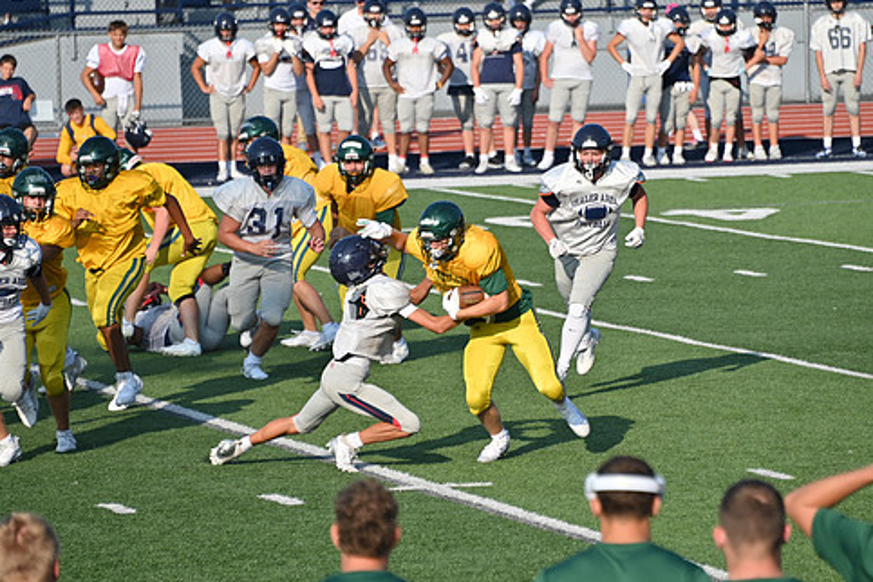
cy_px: 258
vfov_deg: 4.6
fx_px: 7274
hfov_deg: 6.9
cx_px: 504
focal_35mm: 300
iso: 100
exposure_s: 1/640
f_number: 5.6
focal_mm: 250
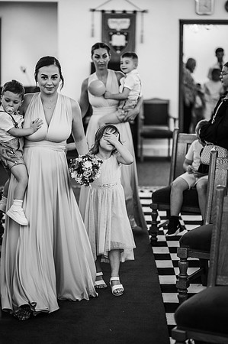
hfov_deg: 16.0
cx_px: 114
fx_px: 809
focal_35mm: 85
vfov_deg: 23.9
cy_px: 172
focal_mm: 85
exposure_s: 1/200
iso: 1100
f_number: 1.8
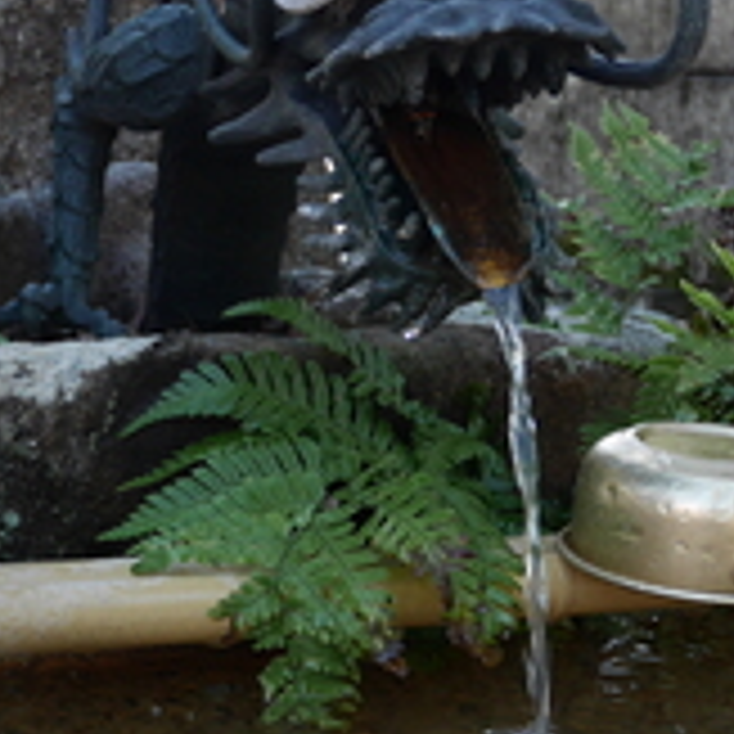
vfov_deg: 16.7
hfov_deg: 16.6
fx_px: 2495
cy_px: 349
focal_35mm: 104
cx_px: 162
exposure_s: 1/125
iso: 200
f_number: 3.9
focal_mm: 16
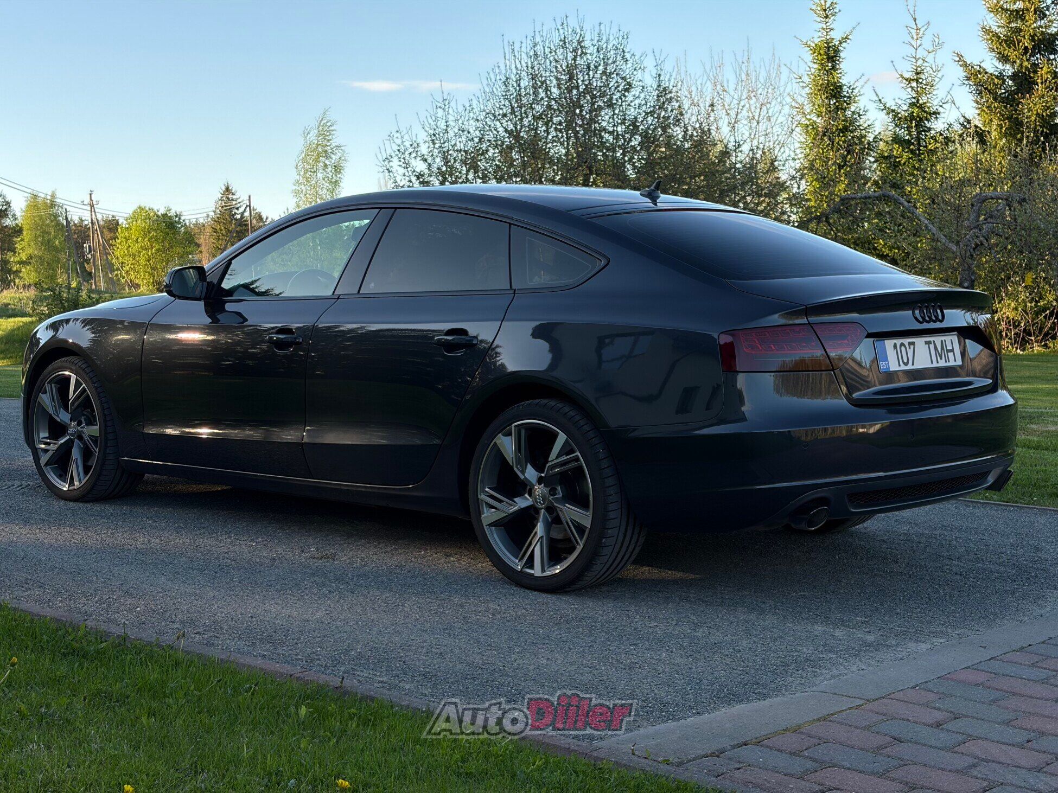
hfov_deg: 36.8
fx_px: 1589
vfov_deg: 28.0
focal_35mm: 52
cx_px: 529
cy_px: 396
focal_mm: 5.96
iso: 40
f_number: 1.6
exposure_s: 1/371
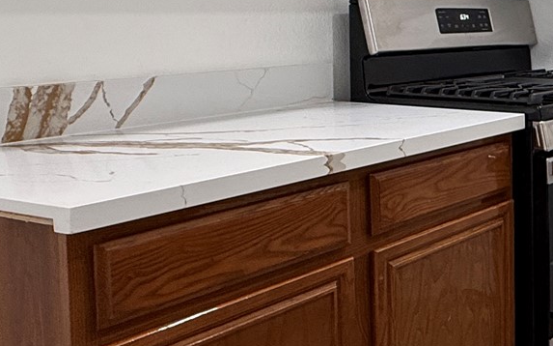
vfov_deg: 23.9
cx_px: 750
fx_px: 799
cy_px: 47
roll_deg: -1.3
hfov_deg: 29.3
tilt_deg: -2.0
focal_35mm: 53
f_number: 2.2
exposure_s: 1/120
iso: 100
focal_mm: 2.22
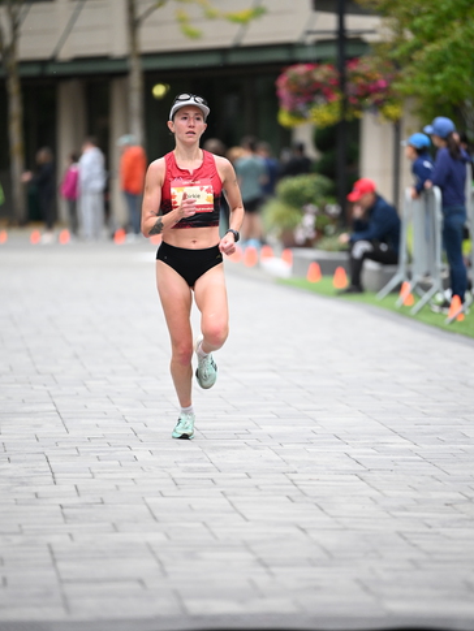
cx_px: 236
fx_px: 3978
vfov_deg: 9.1
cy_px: 321
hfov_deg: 6.8
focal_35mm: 218
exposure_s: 1/1250
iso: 1600
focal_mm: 200
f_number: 2.8
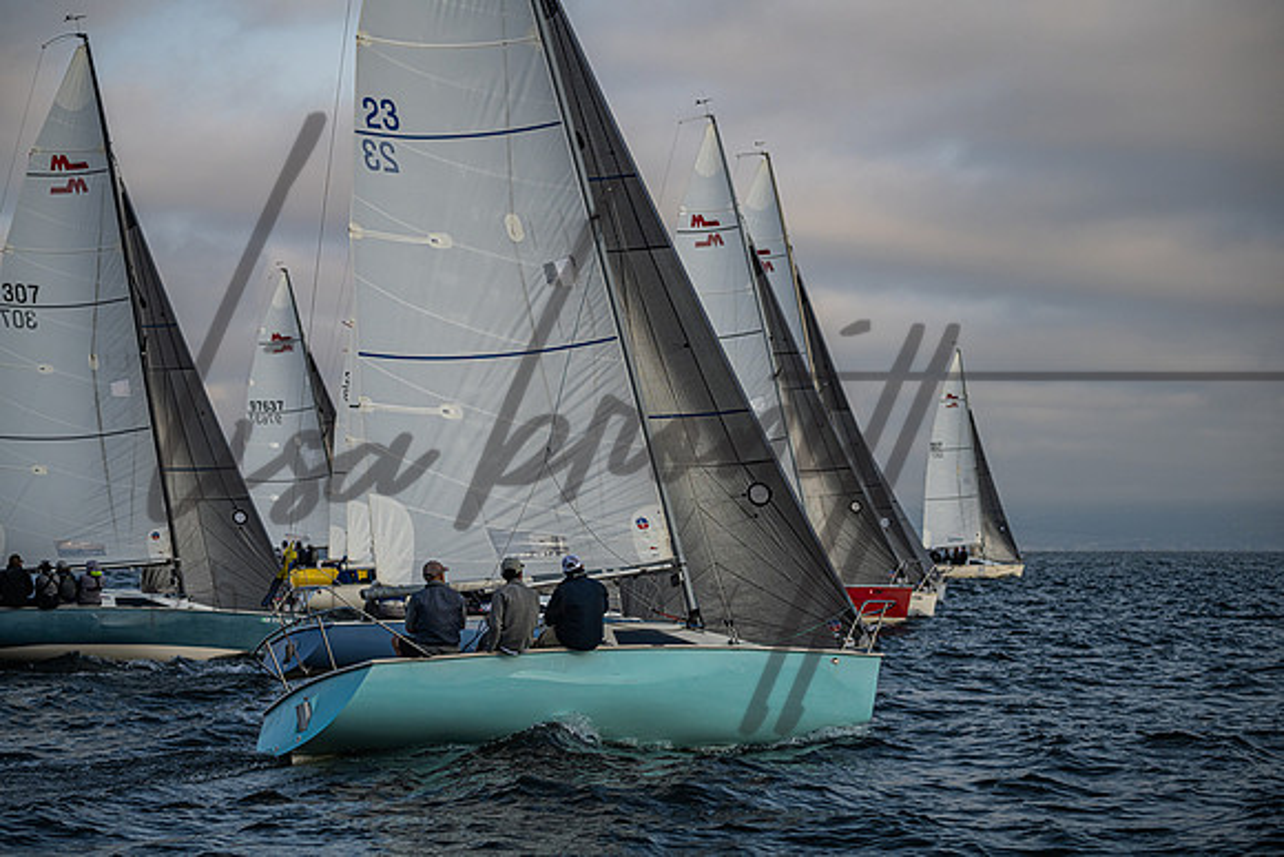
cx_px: 642
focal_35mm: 100
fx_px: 3575
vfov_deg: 13.7
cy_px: 428
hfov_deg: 20.4
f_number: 5
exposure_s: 1/3200
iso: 400
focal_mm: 100
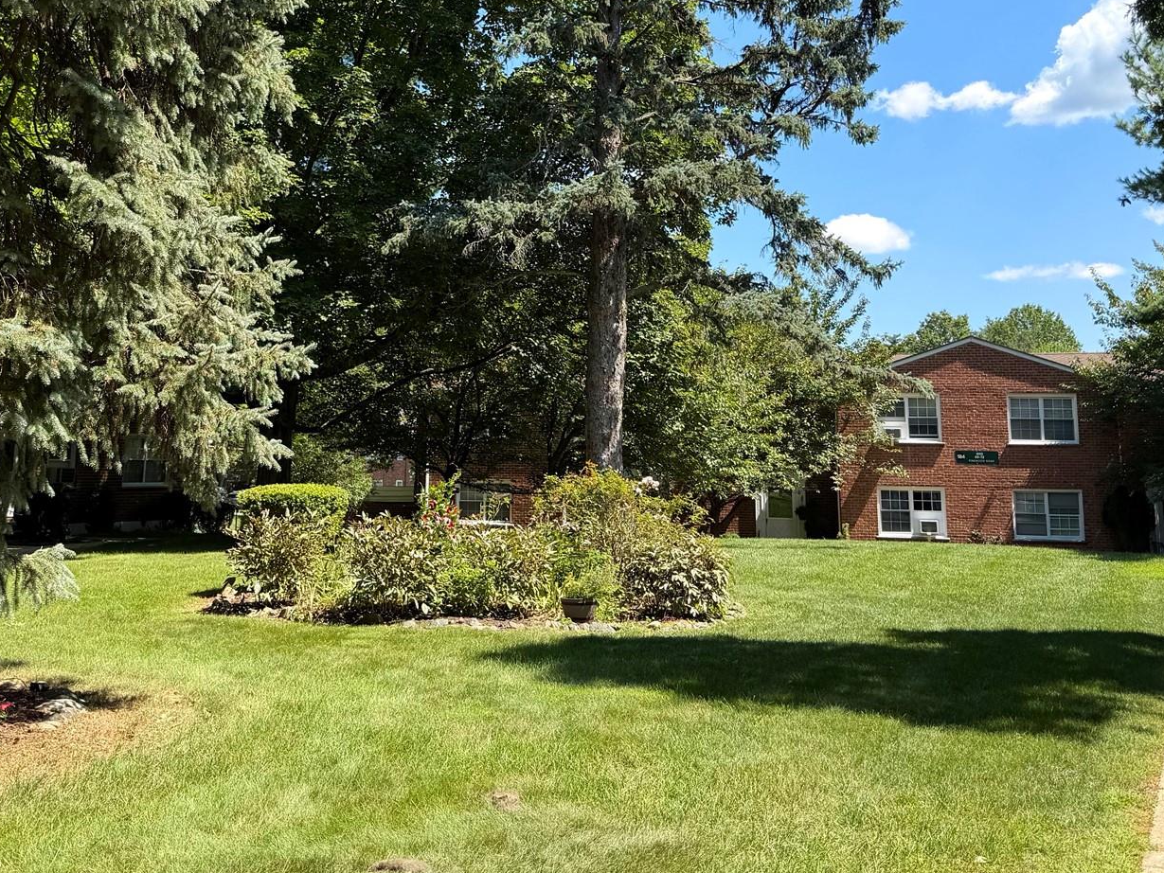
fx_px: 1345
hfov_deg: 46.7
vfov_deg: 35.3
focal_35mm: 40
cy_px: 240
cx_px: 502
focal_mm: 6.76
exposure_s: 1/1855
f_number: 1.78
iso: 80
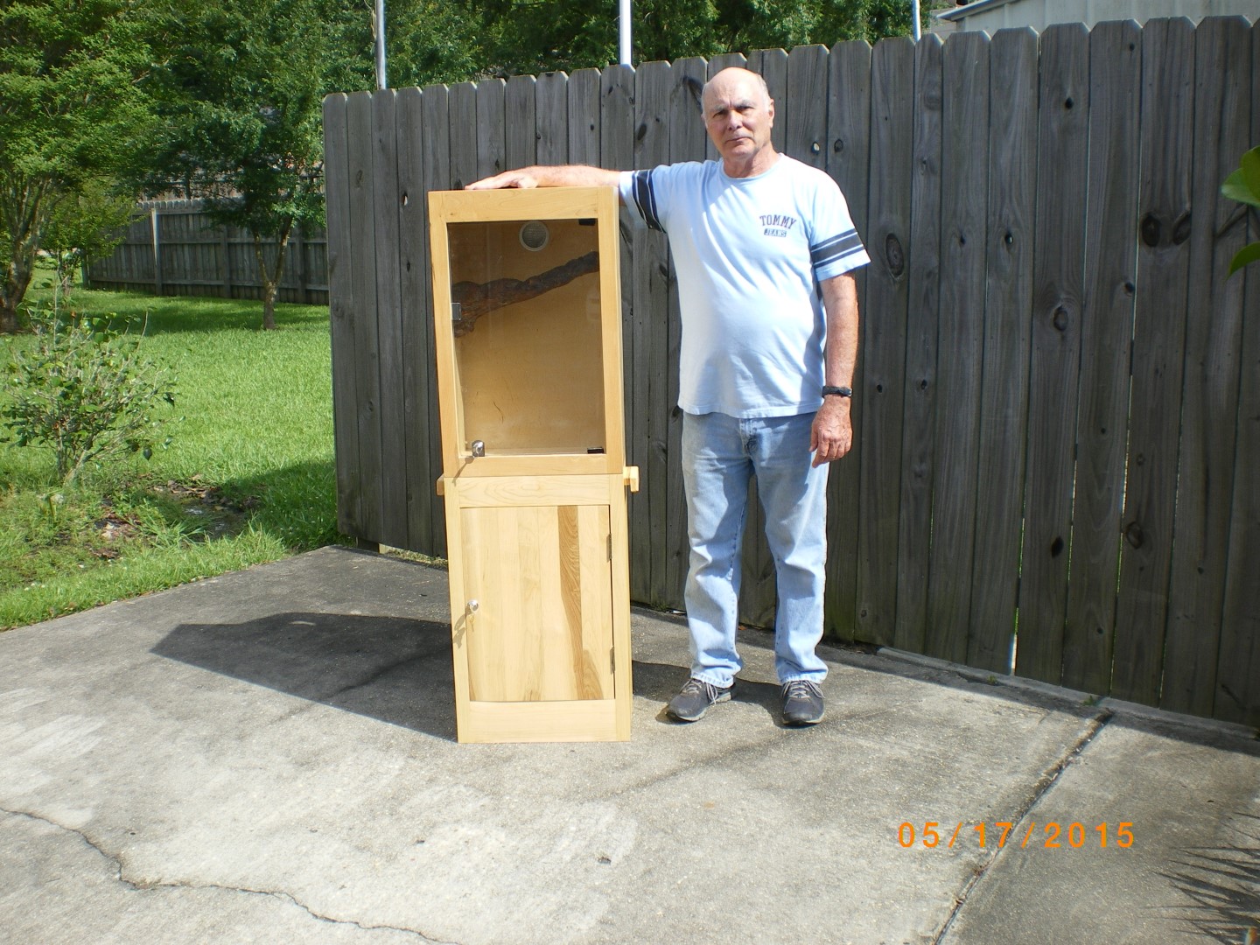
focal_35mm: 36
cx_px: 630
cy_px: 472
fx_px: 1310
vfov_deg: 39.7
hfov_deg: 51.4
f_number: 4.6
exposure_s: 1/250
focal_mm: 6.3
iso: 50
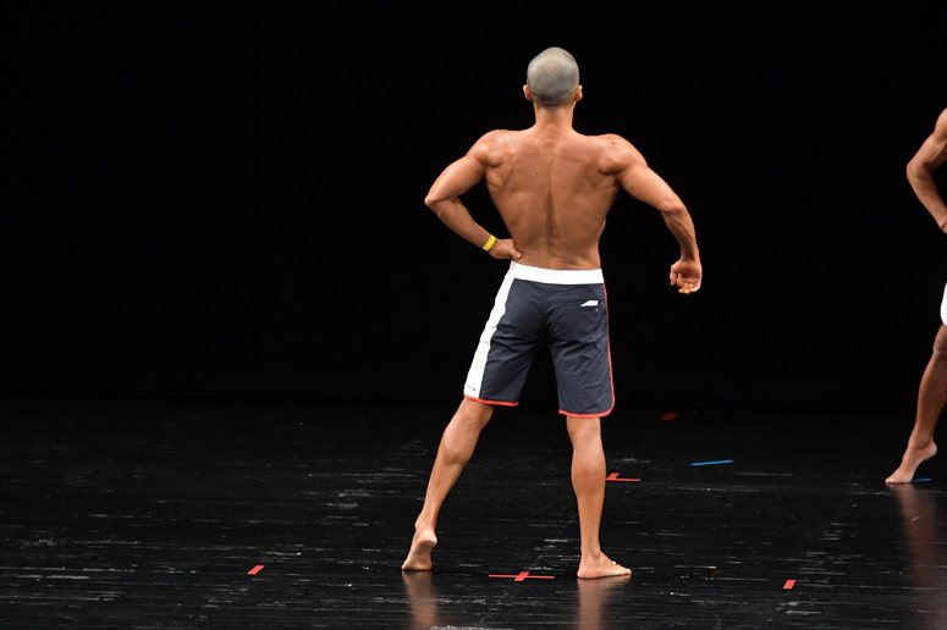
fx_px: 7099
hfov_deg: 7.6
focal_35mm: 270
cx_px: 474
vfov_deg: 5.1
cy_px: 315
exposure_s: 1/400
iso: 3200
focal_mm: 180
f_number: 5.6
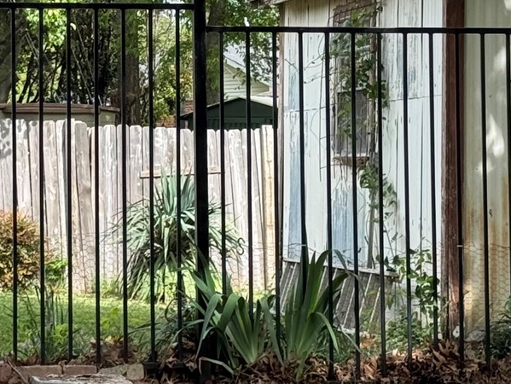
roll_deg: +0.8
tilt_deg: +2.5
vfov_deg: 9.0
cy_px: 25
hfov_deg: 12.0
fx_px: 2422
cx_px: 183
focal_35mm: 164
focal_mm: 6.76
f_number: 1.78
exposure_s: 1/1456
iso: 80
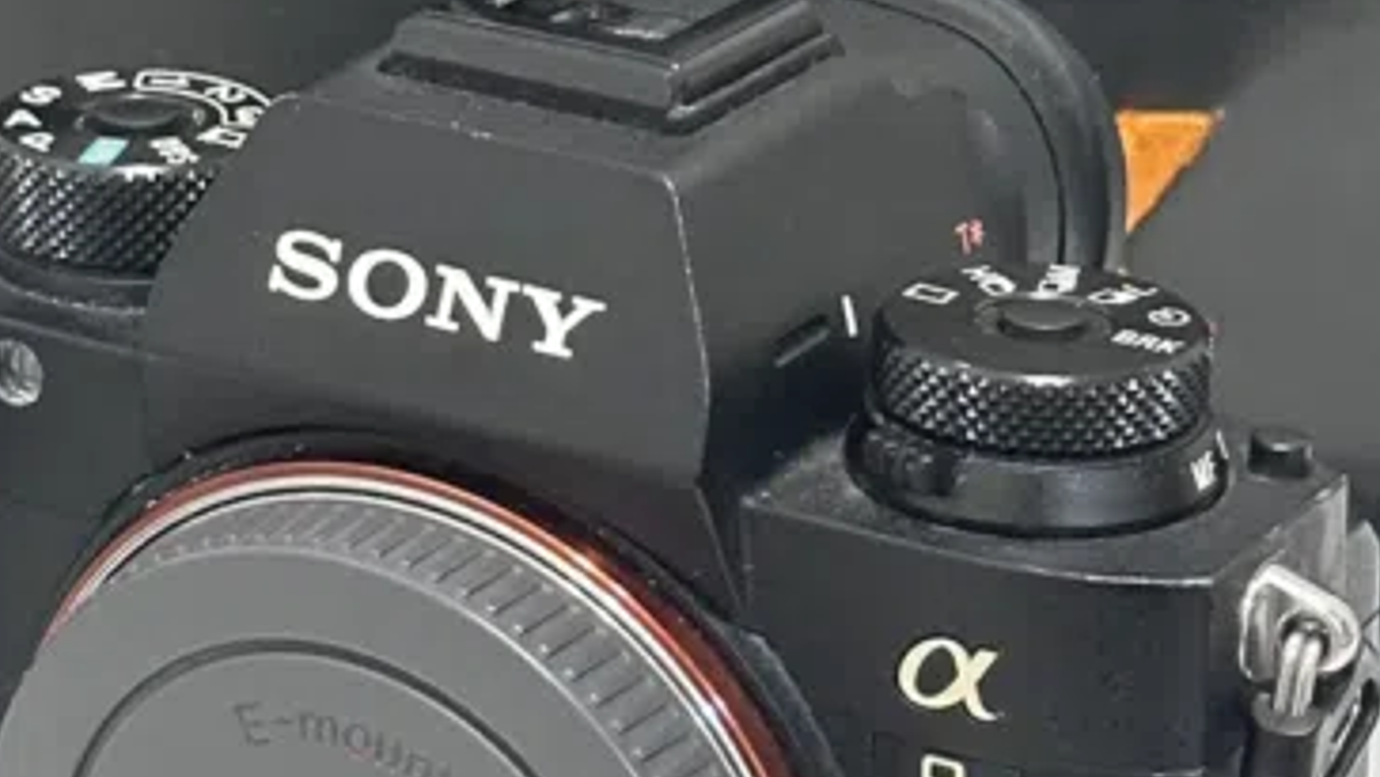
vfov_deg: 13.1
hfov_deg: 23.1
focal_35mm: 92
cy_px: 201
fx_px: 3367
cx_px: 527
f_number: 1.78
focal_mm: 6.86
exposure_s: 1/25
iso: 500
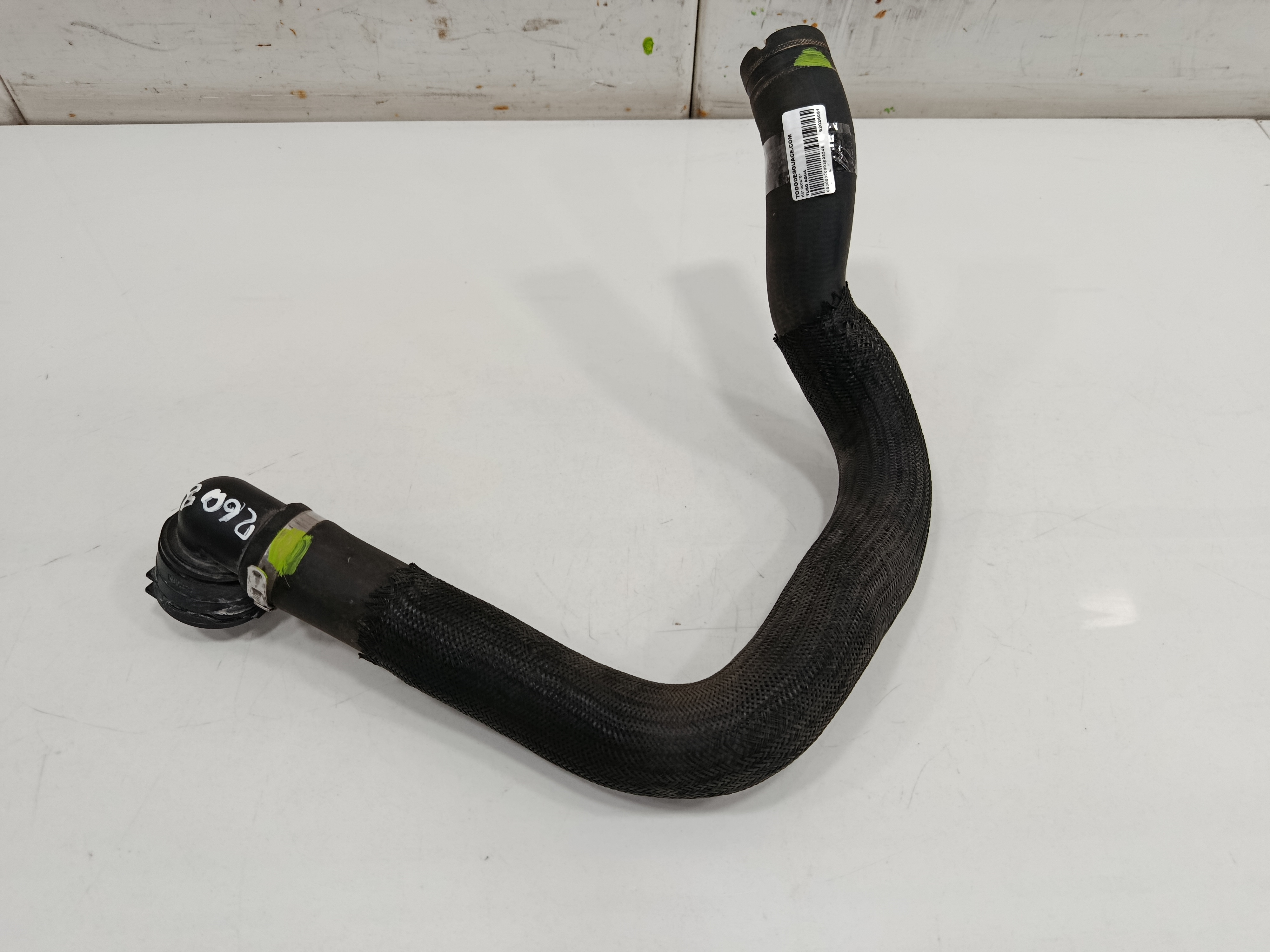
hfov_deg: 71.6
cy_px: 476
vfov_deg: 56.8
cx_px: 635
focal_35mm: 24
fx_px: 881
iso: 847
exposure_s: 1/100
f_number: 1.7
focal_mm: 5.24
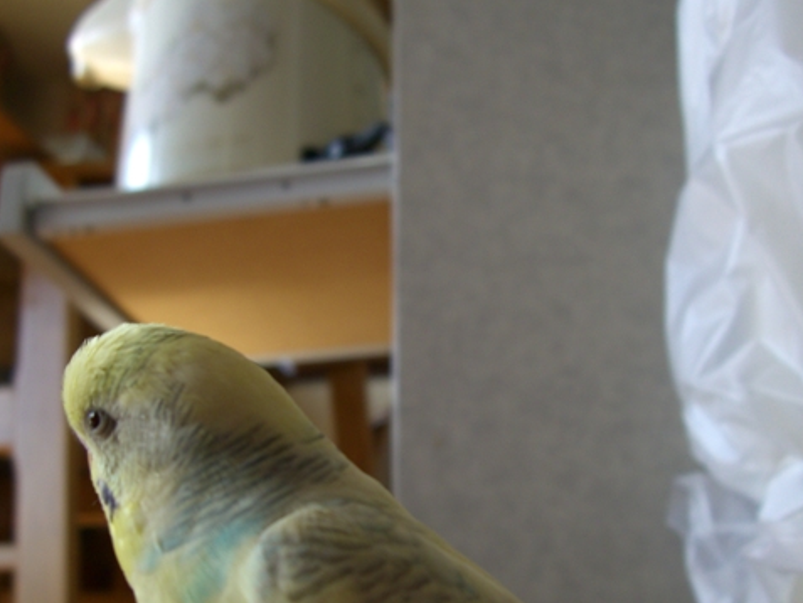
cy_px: 374
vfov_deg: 28.5
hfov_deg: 37.5
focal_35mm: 51
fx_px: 1183
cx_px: 417
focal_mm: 7.9
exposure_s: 1/160
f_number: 2.8
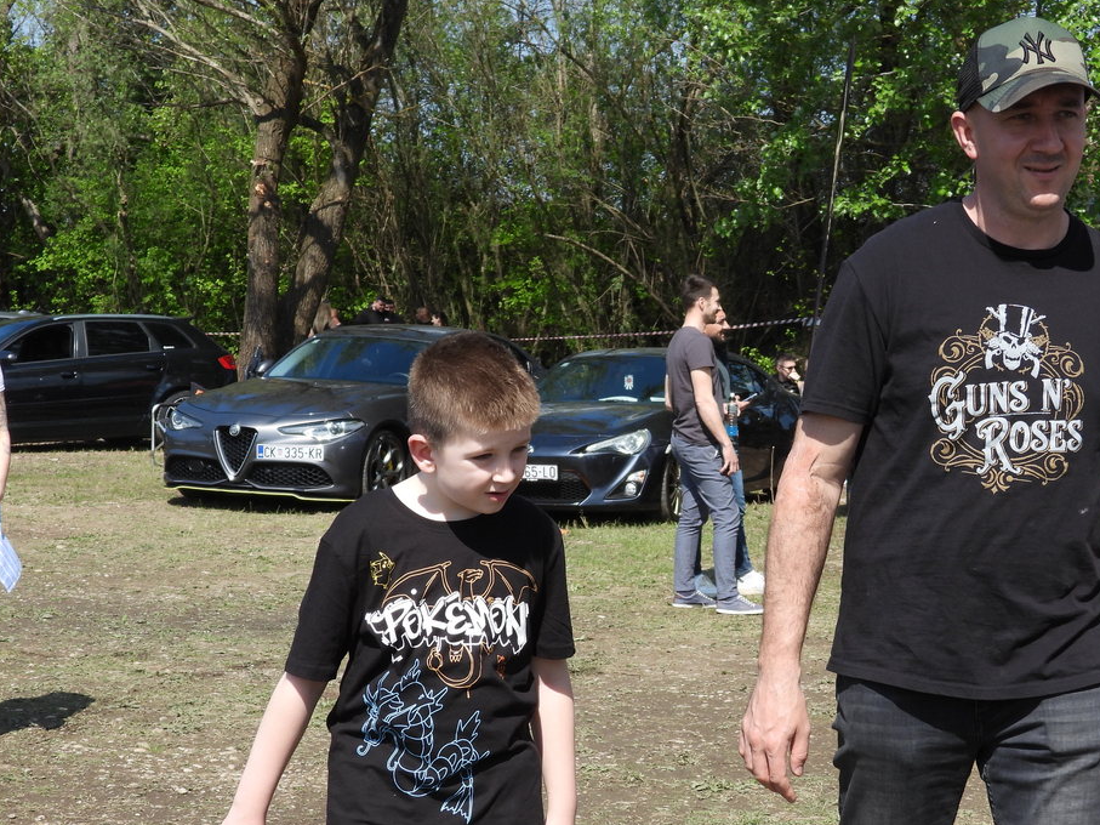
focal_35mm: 86
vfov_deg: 17.1
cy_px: 501
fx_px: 2732
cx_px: 680
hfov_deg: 22.7
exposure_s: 1/1000
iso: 100
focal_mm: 11.7
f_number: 3.5
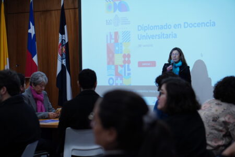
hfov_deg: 27.0
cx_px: 118
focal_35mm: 75
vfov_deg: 18.2
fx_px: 490
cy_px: 78
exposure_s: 1/200
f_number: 2.2
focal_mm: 50
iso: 640
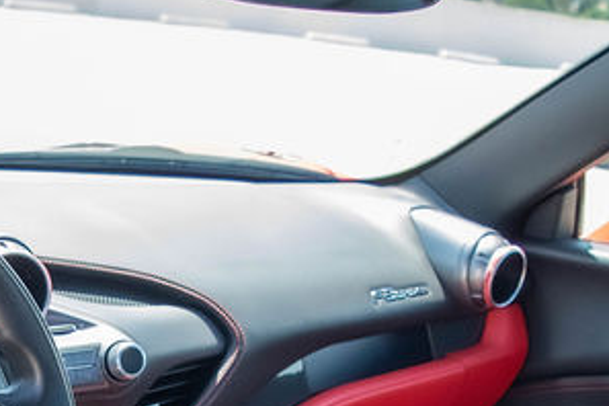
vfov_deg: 14.2
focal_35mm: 93
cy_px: 512
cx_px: 119
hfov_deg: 21.6
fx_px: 1573
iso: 800
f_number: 3.5
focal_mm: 18
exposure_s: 1/800
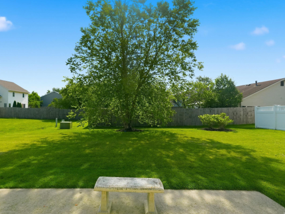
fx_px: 153
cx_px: 127
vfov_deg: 69.9
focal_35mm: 19
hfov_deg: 85.7
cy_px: 105
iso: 800
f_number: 4
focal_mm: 11
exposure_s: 1/4000
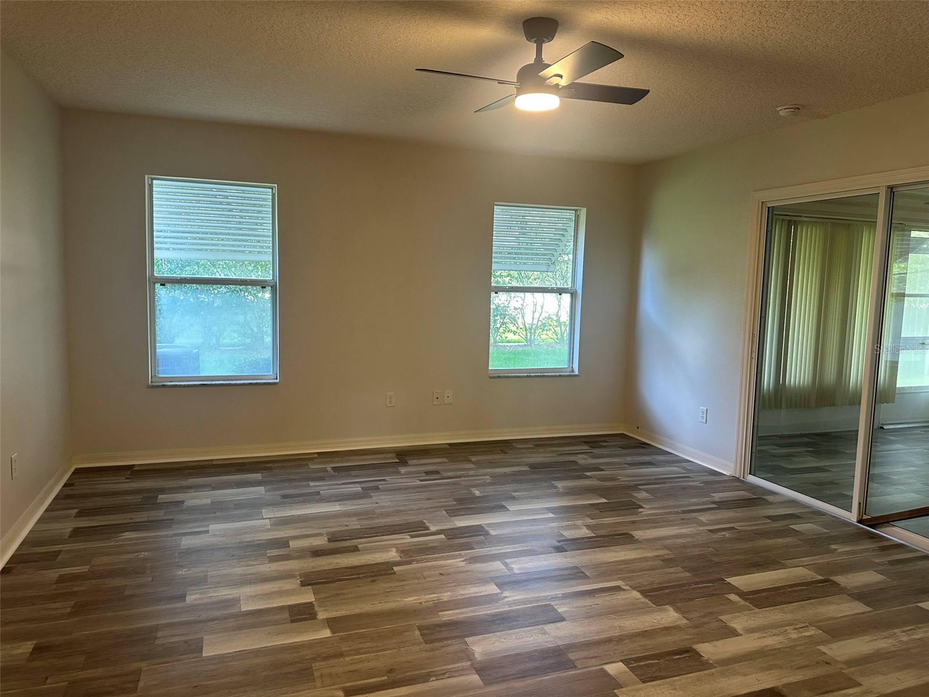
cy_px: 348
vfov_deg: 56.8
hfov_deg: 71.6
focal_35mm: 24
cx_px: 464
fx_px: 644
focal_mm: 6.86
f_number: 1.78
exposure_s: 1/63
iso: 160
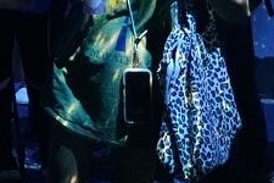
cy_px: -301
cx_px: -337
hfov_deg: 10.4
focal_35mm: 176
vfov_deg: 7.2
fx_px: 1339
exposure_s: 1/50
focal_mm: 33
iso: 12800
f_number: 2.8
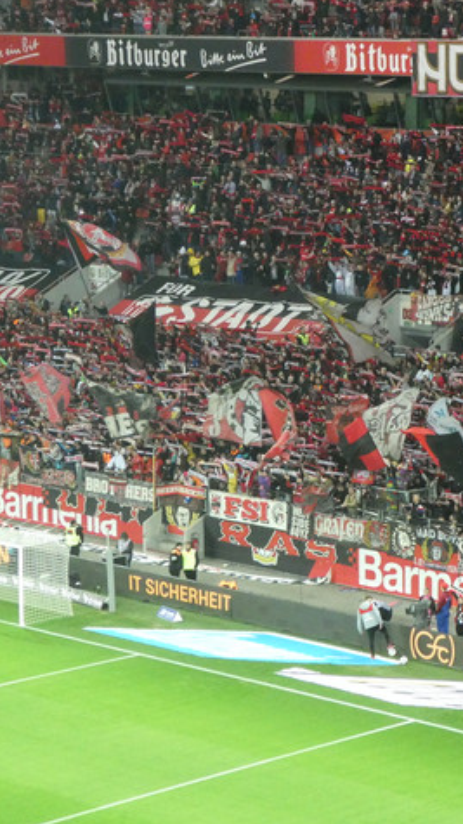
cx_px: 401
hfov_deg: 10.4
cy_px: 409
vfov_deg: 18.5
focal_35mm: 116
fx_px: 2533
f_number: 4.7
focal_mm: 14.1
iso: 1000
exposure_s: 1/80
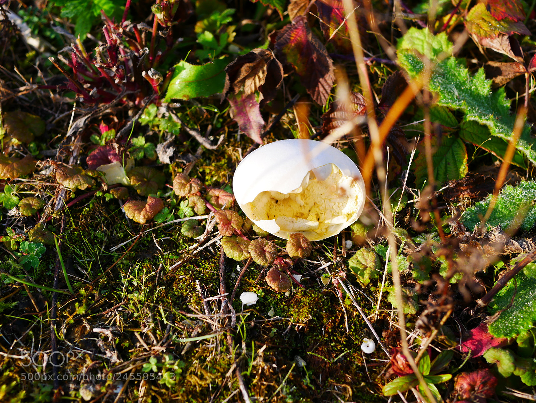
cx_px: 268
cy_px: 202
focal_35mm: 50
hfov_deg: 38.2
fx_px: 775
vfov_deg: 29.1
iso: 200
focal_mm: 25
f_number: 4
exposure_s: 1/640
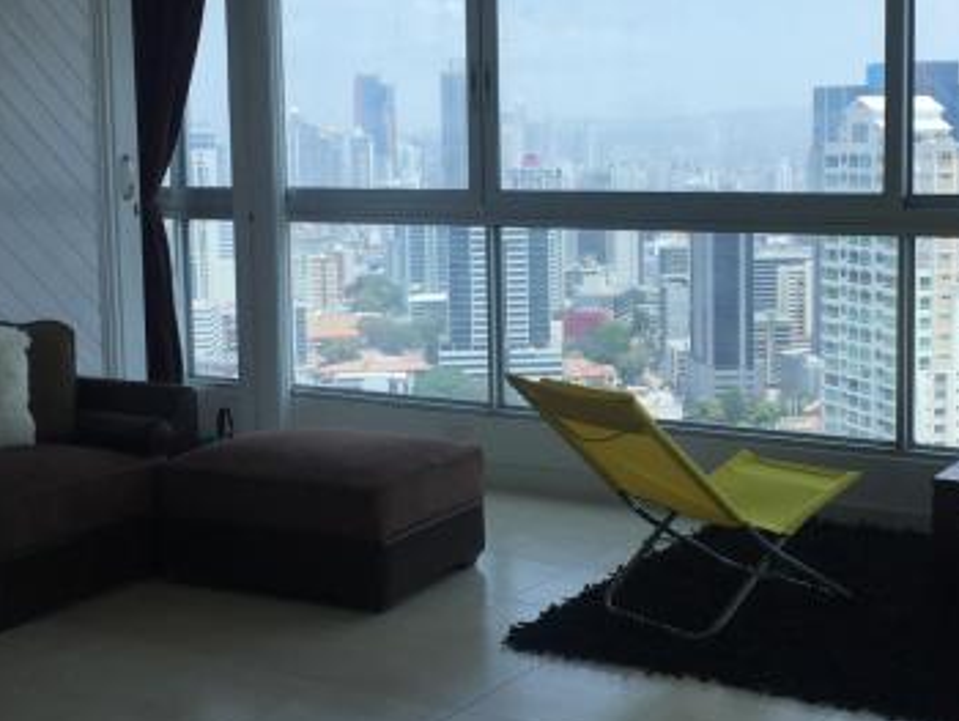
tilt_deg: -5.7
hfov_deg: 36.0
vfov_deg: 27.5
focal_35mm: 53
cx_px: 584
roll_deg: -0.1
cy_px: 299
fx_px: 1469
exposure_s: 1/898
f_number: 2.2
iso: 32
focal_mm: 4.15
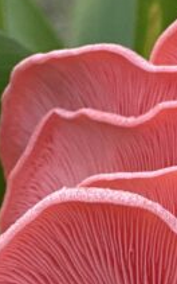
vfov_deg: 5.2
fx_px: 3054
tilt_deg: -11.4
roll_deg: +0.9
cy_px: 524
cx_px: 422
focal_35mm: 396
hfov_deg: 3.3
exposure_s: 1/121
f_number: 2.8
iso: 50
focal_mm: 9
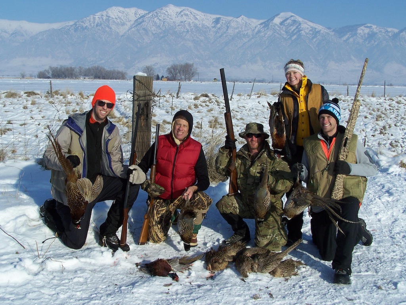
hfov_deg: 43.9
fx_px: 504
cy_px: 152
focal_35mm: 43
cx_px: 203
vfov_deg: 33.6
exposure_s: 1/750
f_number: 5.6
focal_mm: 7.1
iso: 80
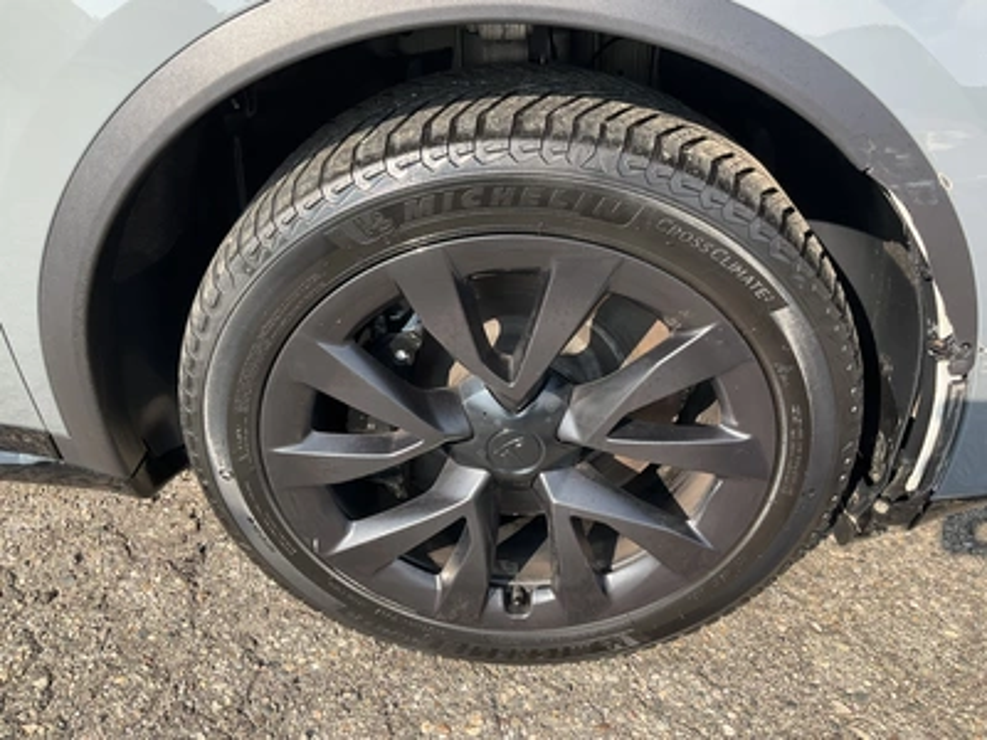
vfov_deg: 48.2
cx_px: 494
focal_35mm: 29
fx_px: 827
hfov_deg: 61.7
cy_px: 370
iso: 25
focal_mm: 3
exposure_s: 1/391
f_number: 1.8
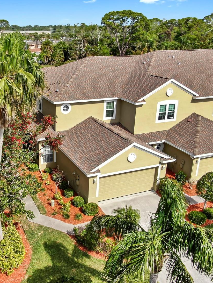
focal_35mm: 35
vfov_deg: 52.6
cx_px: 55
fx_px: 287
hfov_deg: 39.7
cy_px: 132
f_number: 2.8
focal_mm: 4.39
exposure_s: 1/1000
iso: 100
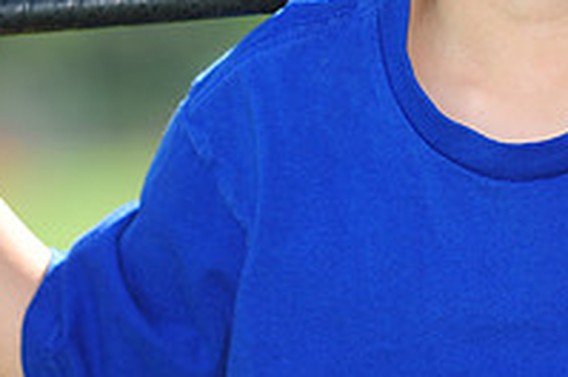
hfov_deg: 3.5
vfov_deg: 2.3
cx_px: 539
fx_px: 9199
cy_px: -94
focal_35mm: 584
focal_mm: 200
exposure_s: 1/500
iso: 200
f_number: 4.5
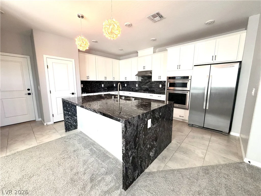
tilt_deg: -8.4
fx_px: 106
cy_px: 98
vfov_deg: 85.7
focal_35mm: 14
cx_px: 130
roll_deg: +0.1
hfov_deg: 102.1
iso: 200
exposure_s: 1/60
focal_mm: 2.22
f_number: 2.2
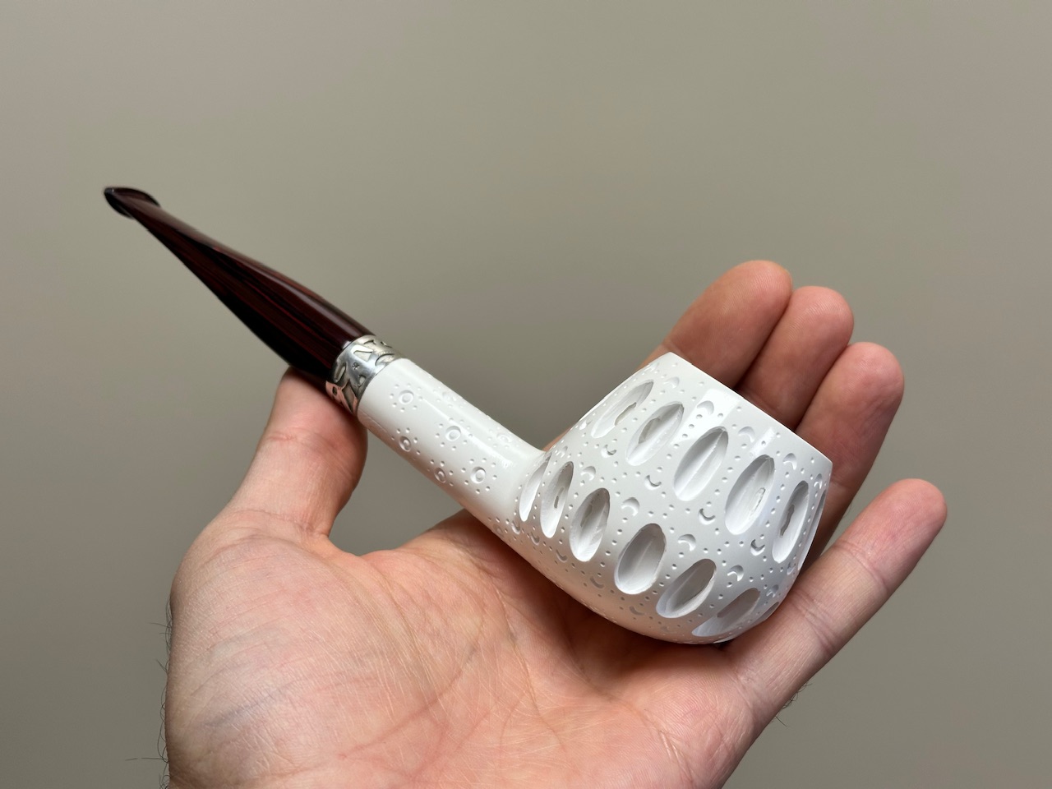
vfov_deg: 30.3
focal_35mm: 48
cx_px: 526
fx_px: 1459
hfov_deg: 39.7
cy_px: 394
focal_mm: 6.86
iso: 50
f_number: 1.78
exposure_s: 1/100
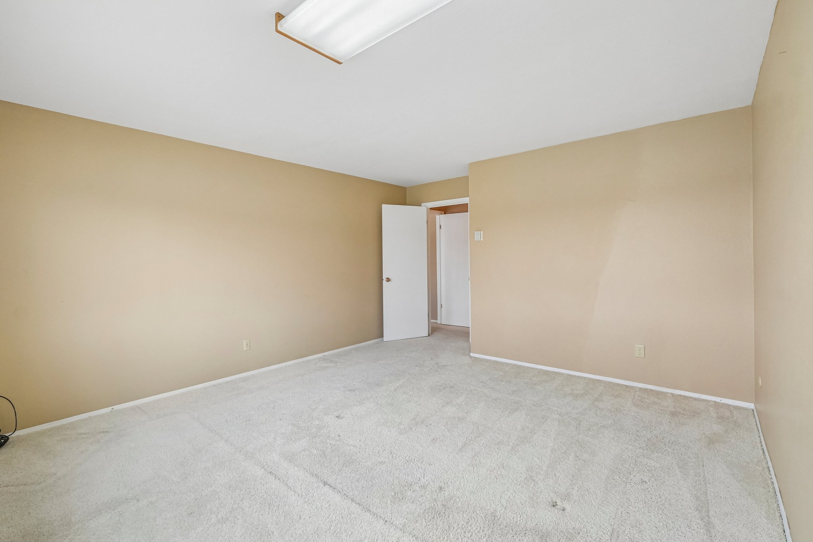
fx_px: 339
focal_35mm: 15
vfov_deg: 77.3
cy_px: 271
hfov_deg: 100.4
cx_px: 406
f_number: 8
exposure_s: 1/30
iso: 800
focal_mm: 10
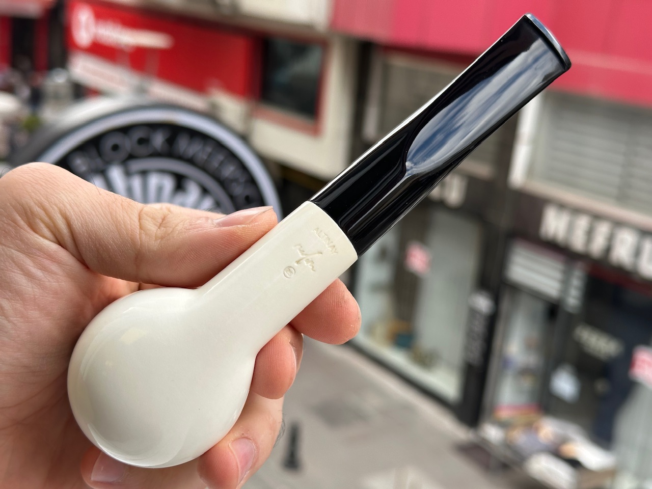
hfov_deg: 39.7
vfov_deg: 30.3
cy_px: 244
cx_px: 326
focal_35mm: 48
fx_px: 904
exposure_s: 1/719
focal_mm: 6.86
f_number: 1.78
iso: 64
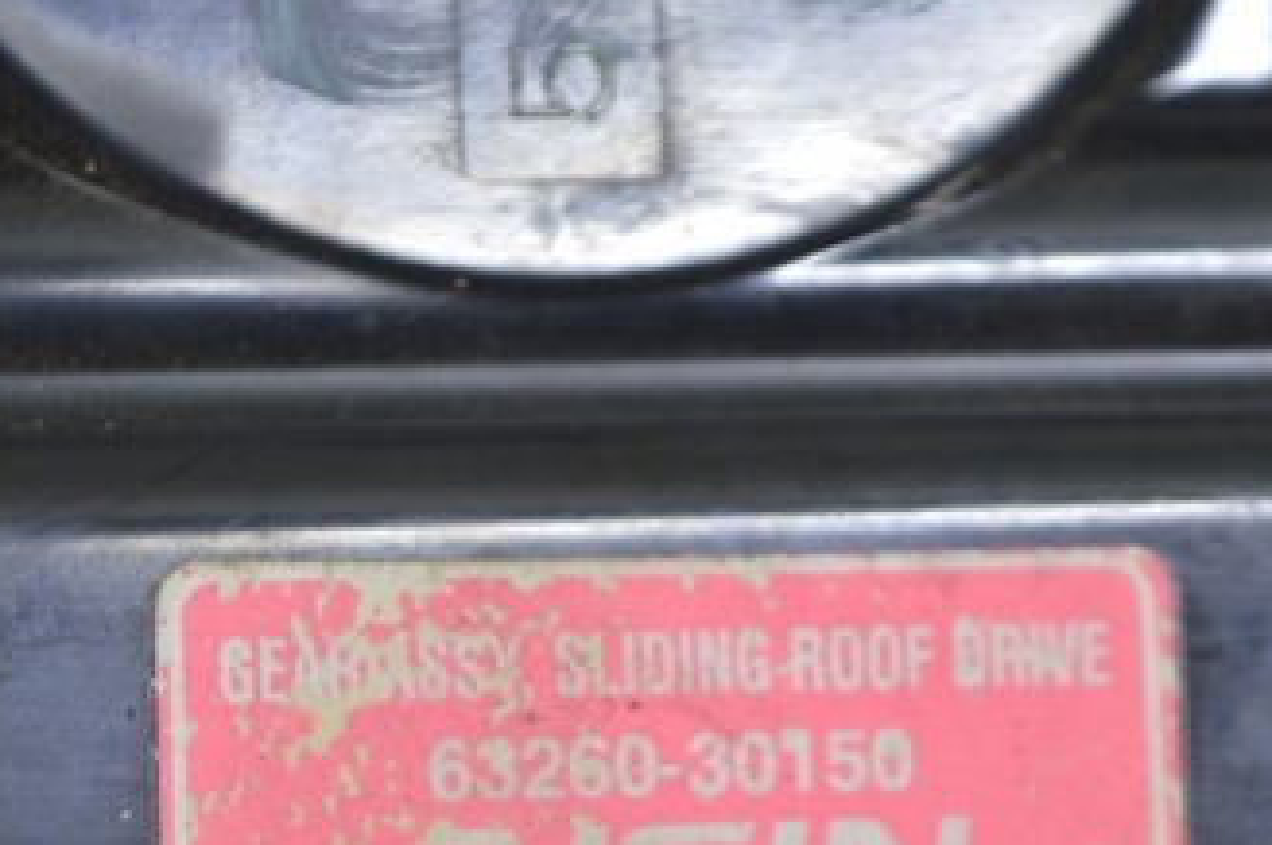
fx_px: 5682
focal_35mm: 161
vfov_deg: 8.5
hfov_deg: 12.8
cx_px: 508
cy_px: 684
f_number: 5.6
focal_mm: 55
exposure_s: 1/20
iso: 400
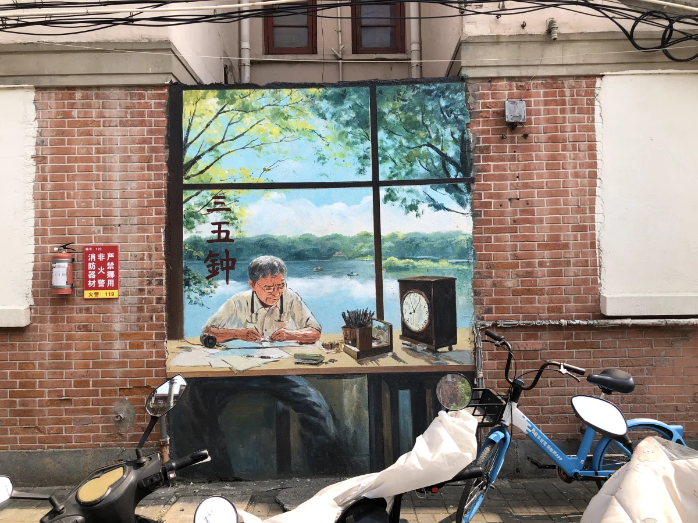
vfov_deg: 49.7
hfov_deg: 63.4
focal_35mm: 28
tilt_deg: +2.5
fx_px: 565
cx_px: 349
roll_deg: +1.3
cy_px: 262
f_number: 1.8
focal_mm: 4
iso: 20
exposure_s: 1/813
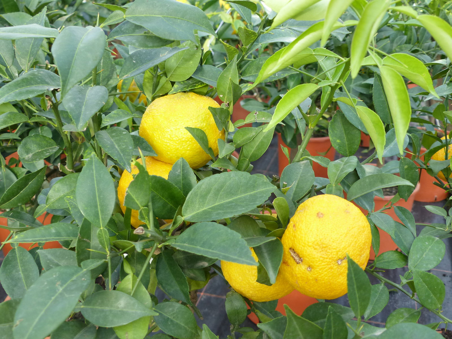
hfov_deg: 45.8
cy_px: 170
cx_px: 226
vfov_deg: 35.1
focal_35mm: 41
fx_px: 535
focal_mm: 7.4
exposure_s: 1/200
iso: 200
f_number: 2.8
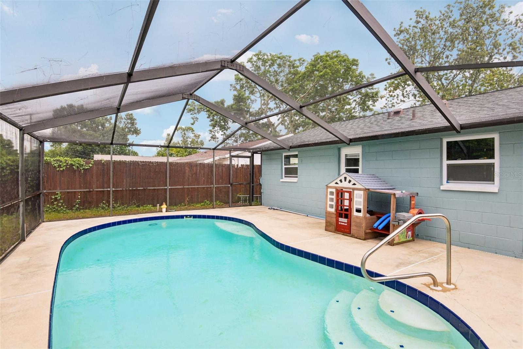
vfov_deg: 70.4
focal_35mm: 17
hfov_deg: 93.3
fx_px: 247
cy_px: 174
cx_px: 262
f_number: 8
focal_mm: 17
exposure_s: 1/400
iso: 400
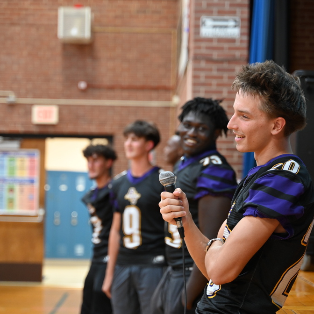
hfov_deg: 17.9
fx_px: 995
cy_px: 157
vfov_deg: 17.9
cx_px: 155
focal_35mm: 97
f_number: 2.8
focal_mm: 75
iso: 2200
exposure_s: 1/125
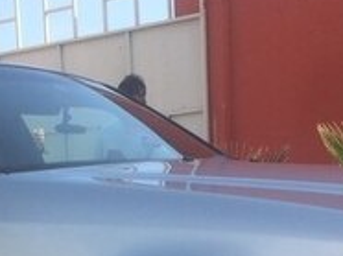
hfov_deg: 18.9
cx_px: 63
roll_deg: +3.1
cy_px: 399
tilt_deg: -8.5
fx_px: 1019
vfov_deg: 13.4
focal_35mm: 103
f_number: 2.2
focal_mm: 4.15
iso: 32
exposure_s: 1/805
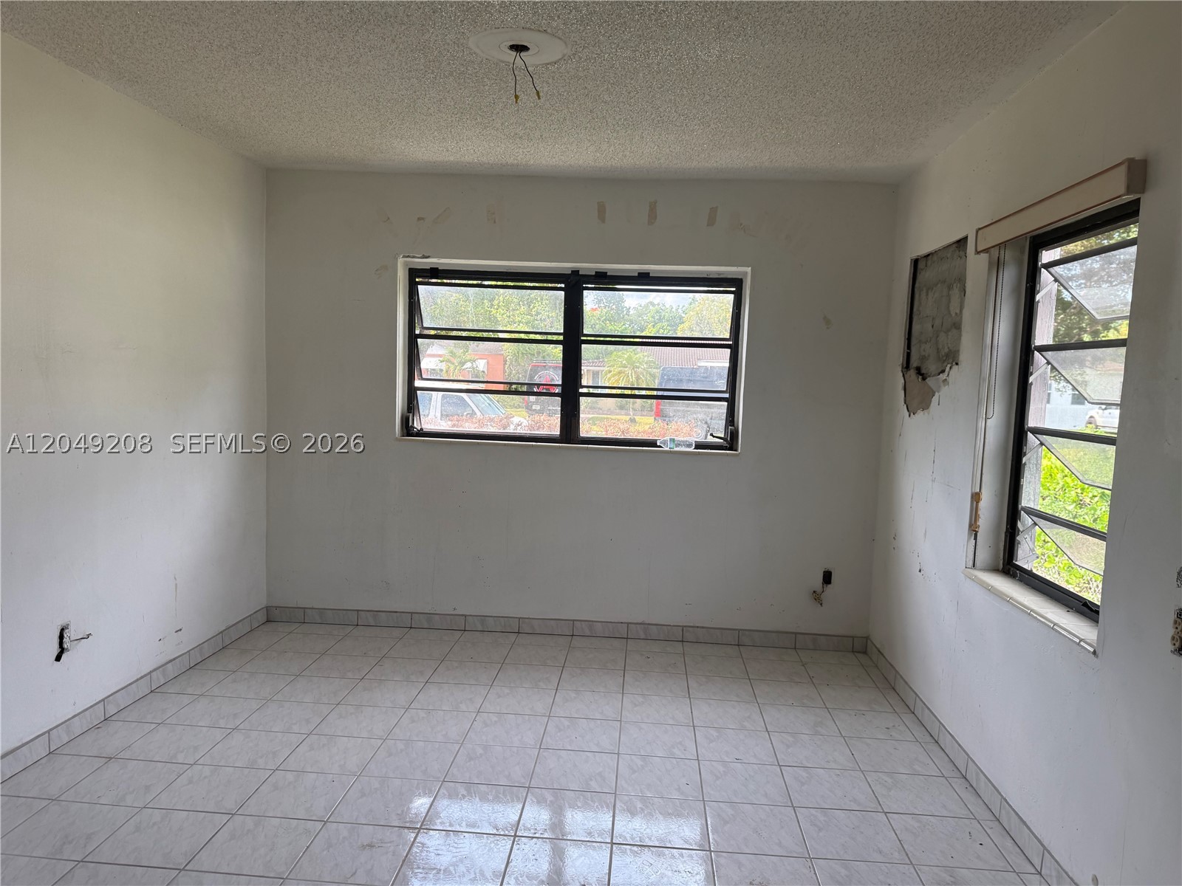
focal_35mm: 24
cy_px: 443
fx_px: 820
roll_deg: -2.6
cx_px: 591
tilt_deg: -3.8
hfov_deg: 71.6
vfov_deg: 56.8
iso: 100
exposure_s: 1/370
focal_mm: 6.76
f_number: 1.78
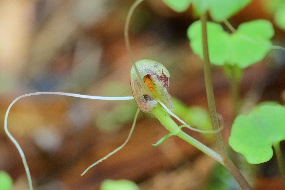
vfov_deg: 11.4
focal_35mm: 120
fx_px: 950
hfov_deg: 17.1
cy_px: 95
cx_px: 142
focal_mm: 80
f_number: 4
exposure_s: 1/75
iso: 3200
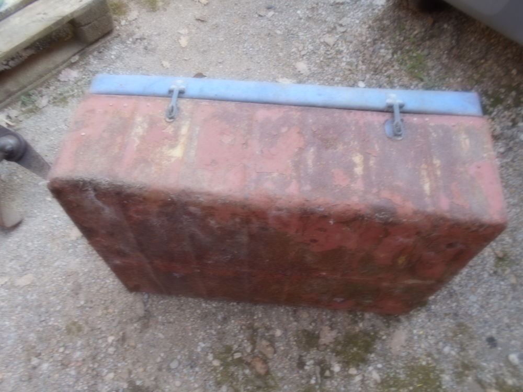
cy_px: 196
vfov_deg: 53.1
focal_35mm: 26
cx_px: 262
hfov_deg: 67.3
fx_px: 393
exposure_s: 1/50
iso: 80
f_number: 3.2
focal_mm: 4.6
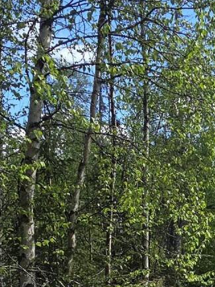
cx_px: 253
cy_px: 328
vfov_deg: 28.7
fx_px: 497
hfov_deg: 22.6
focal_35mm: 60
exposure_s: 1/1041
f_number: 2.2
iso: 50
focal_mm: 2.2
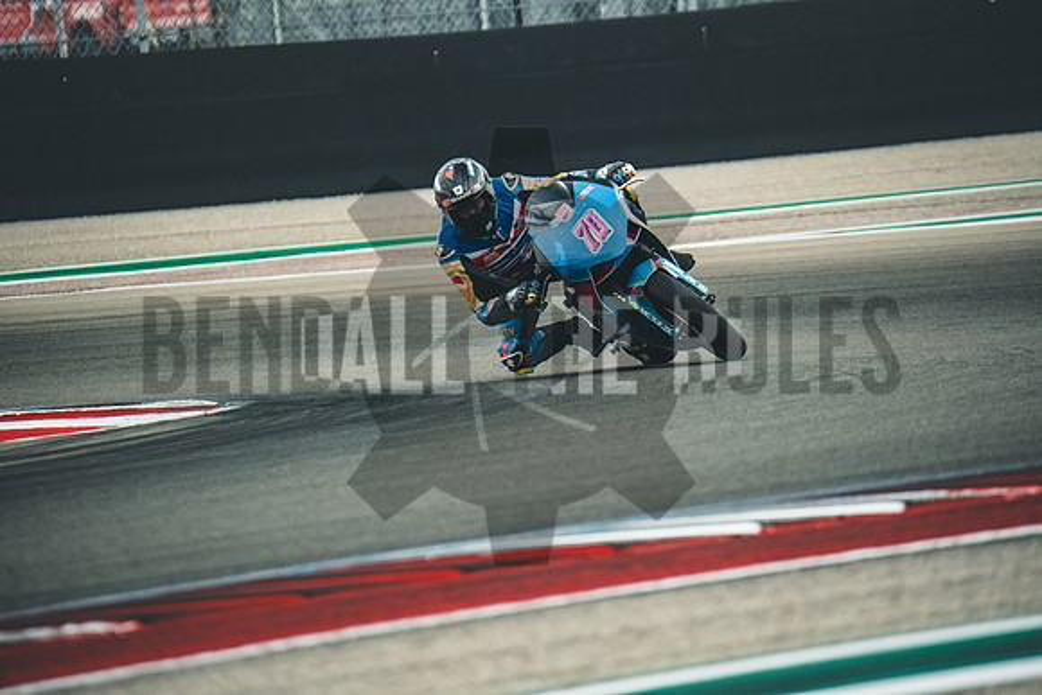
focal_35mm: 600
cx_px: 521
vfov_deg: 2.3
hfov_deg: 3.4
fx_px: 17370
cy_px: 348
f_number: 5.6
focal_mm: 400
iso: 2500
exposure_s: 1/2000
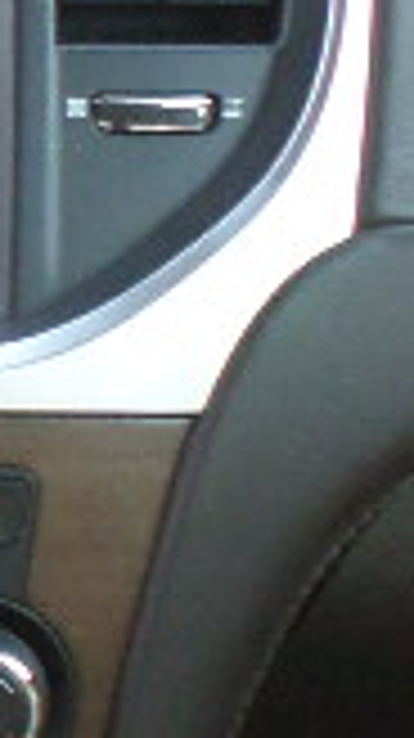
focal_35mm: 170
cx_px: -972
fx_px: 3325
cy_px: 378
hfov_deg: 6.3
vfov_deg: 12.7
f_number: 2.5
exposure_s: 1/30
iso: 240
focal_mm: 4.5
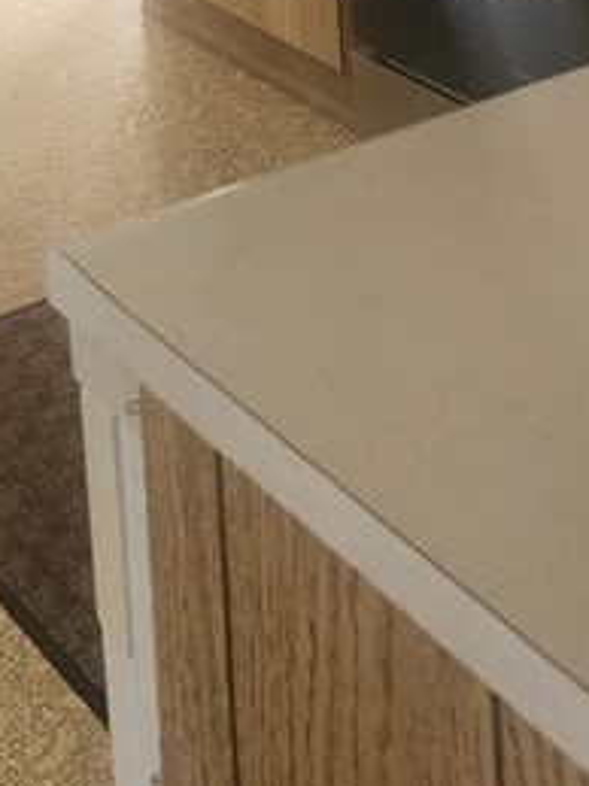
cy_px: -385
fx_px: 2066
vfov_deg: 19.0
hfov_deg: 16.0
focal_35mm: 91
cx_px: 67
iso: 320
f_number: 1.8
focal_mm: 6.4
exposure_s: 1/120
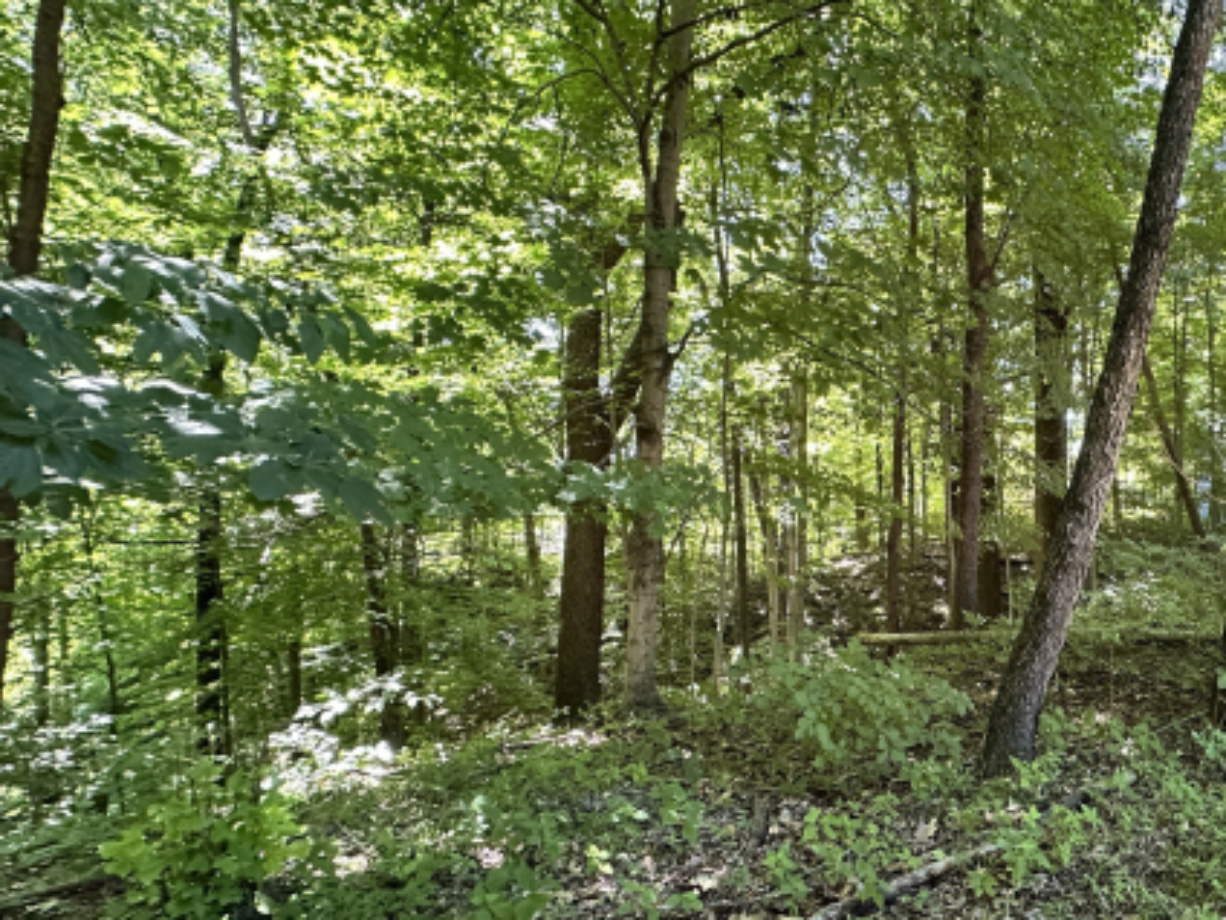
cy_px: 532
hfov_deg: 69.9
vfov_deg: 60.8
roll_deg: -0.1
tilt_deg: +0.8
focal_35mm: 22
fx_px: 779
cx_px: 956
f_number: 2.2
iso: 320
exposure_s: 1/96
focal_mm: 2.22
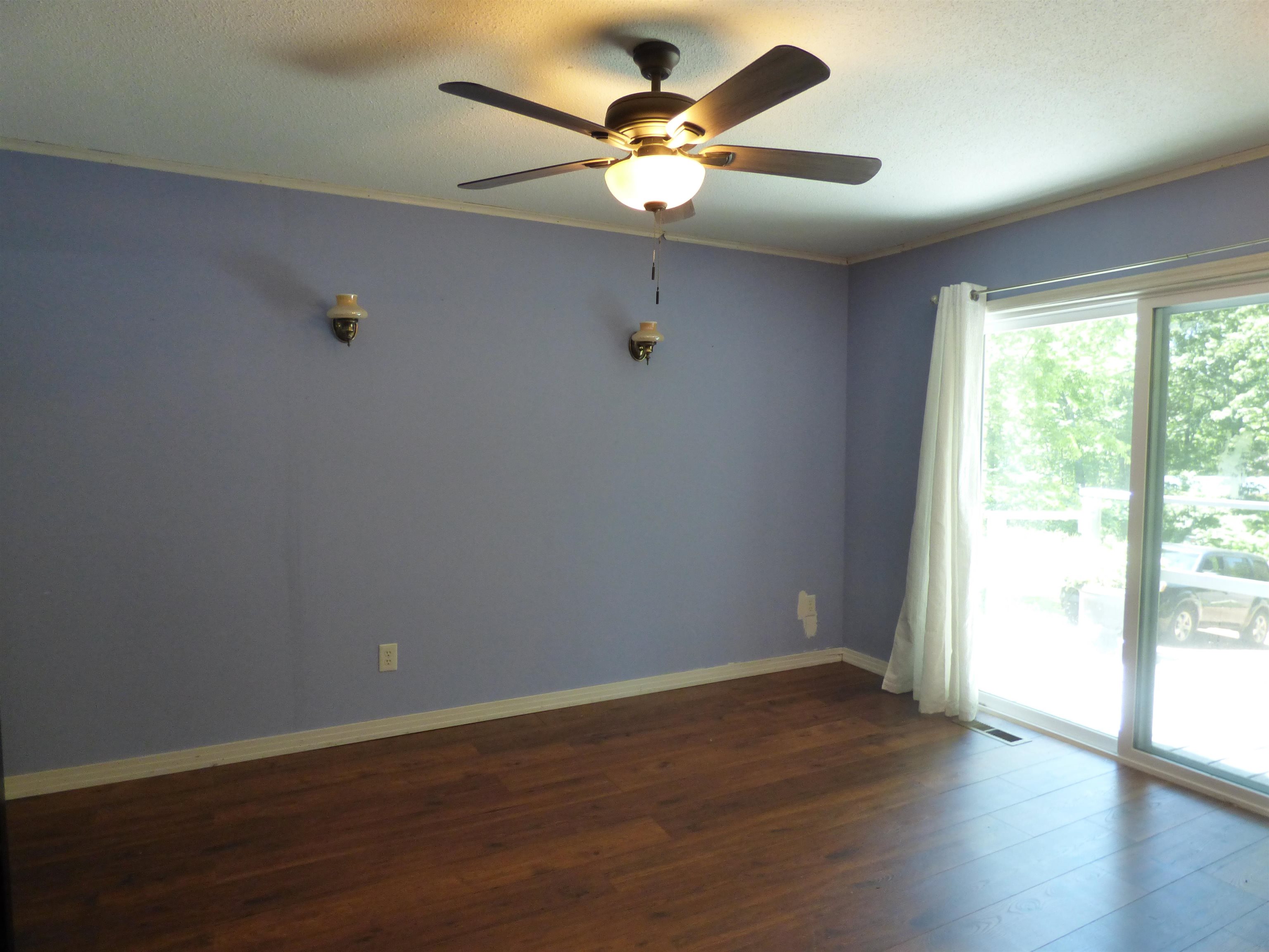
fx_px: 733
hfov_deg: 81.7
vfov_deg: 66.0
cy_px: 476
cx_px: 634
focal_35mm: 20
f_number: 2.8
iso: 400
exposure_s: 1/60
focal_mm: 3.58
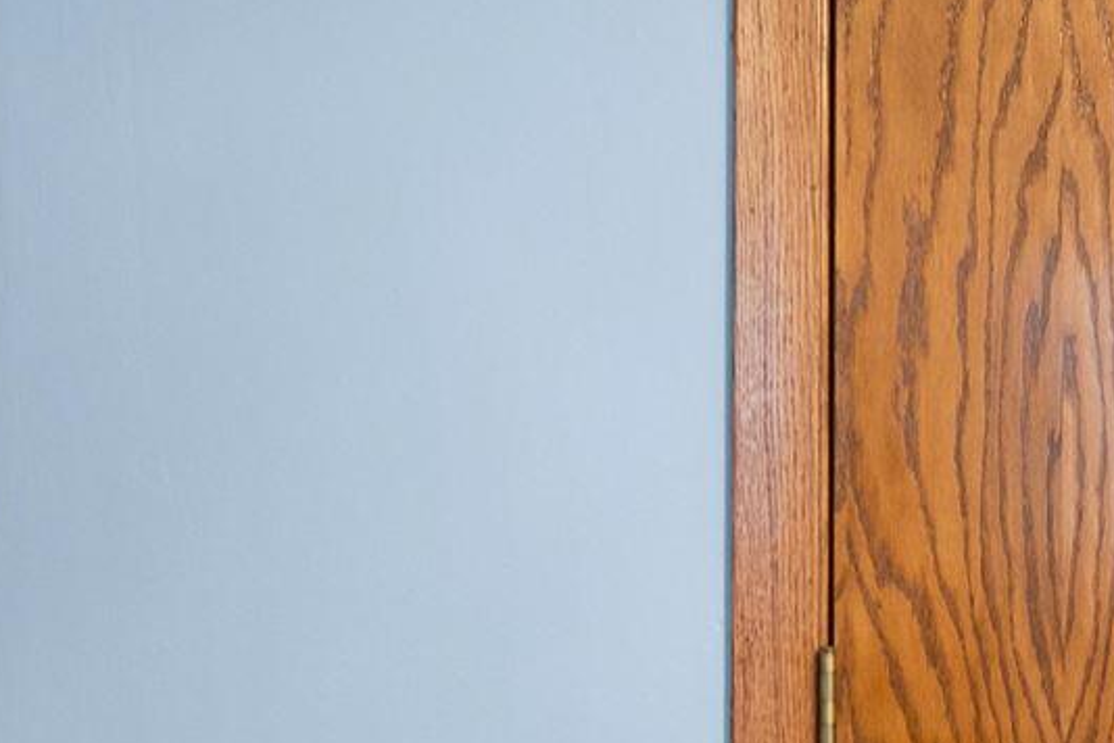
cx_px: 2572
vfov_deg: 14.7
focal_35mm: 92
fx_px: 2847
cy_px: 655
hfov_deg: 15.0
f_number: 7.1
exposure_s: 2
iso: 400
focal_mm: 16
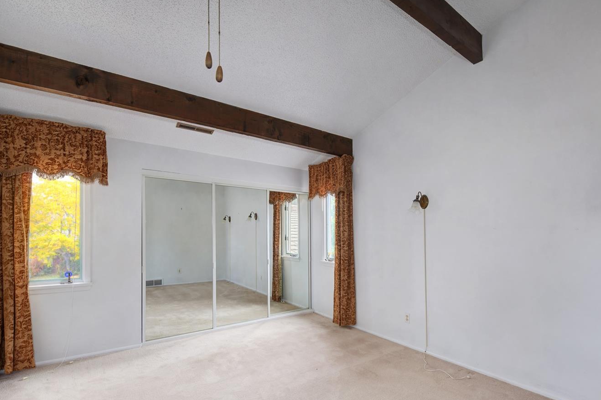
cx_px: 328
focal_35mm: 17
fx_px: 284
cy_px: 218
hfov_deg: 93.0
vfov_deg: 70.3
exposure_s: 1/10
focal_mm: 14
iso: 400
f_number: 8
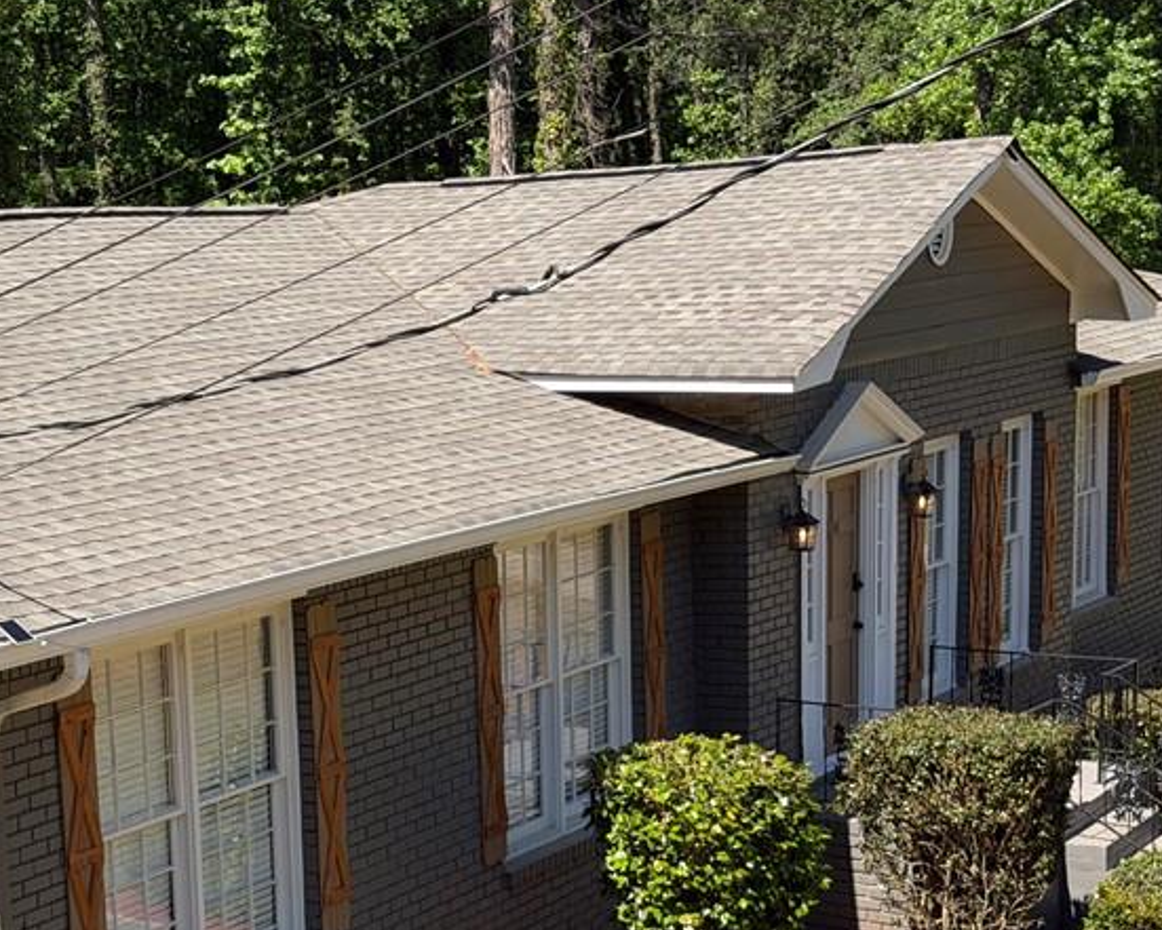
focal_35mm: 87
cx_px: 321
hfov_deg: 21.8
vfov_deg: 17.5
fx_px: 2993
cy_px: 780
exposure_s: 1/2865
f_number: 1.78
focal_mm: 6.76
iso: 64
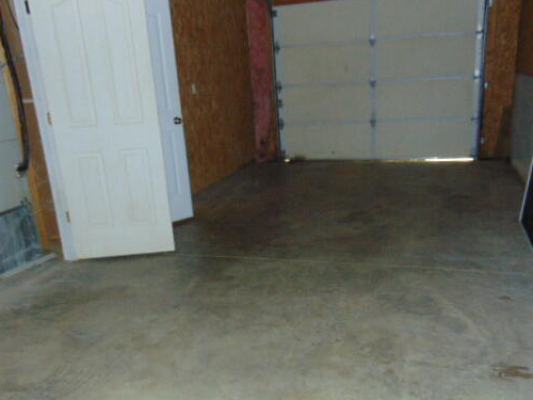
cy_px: 236
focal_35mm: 32
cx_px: 276
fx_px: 493
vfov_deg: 44.0
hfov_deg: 56.8
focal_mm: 4.5
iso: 200
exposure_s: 1/30
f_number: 3
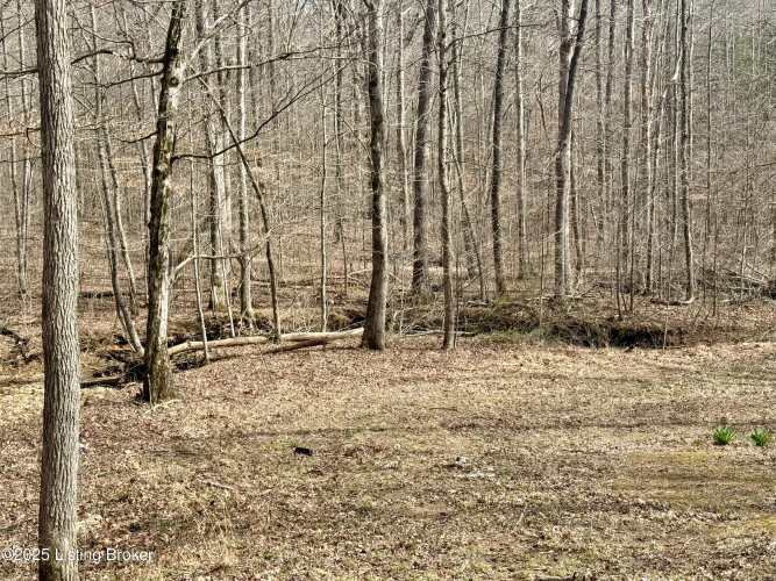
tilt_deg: -4.7
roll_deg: +2.3
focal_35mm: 48
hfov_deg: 39.7
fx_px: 1076
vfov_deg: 30.3
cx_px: 388
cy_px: 290
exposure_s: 1/1883
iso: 80
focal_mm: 6.76
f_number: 1.78
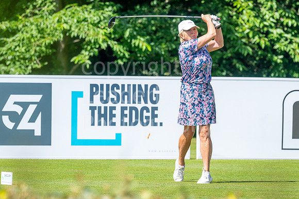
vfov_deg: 3.1
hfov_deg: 4.6
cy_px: 100
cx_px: 150
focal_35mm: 450
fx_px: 3735
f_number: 5
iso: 200
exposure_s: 1/1600
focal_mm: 300
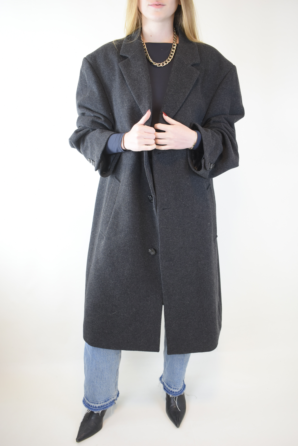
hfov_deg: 40.0
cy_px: 223
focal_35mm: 33
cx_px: 149
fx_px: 410
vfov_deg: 57.2
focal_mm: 22
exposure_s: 1/60
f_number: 4
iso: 560
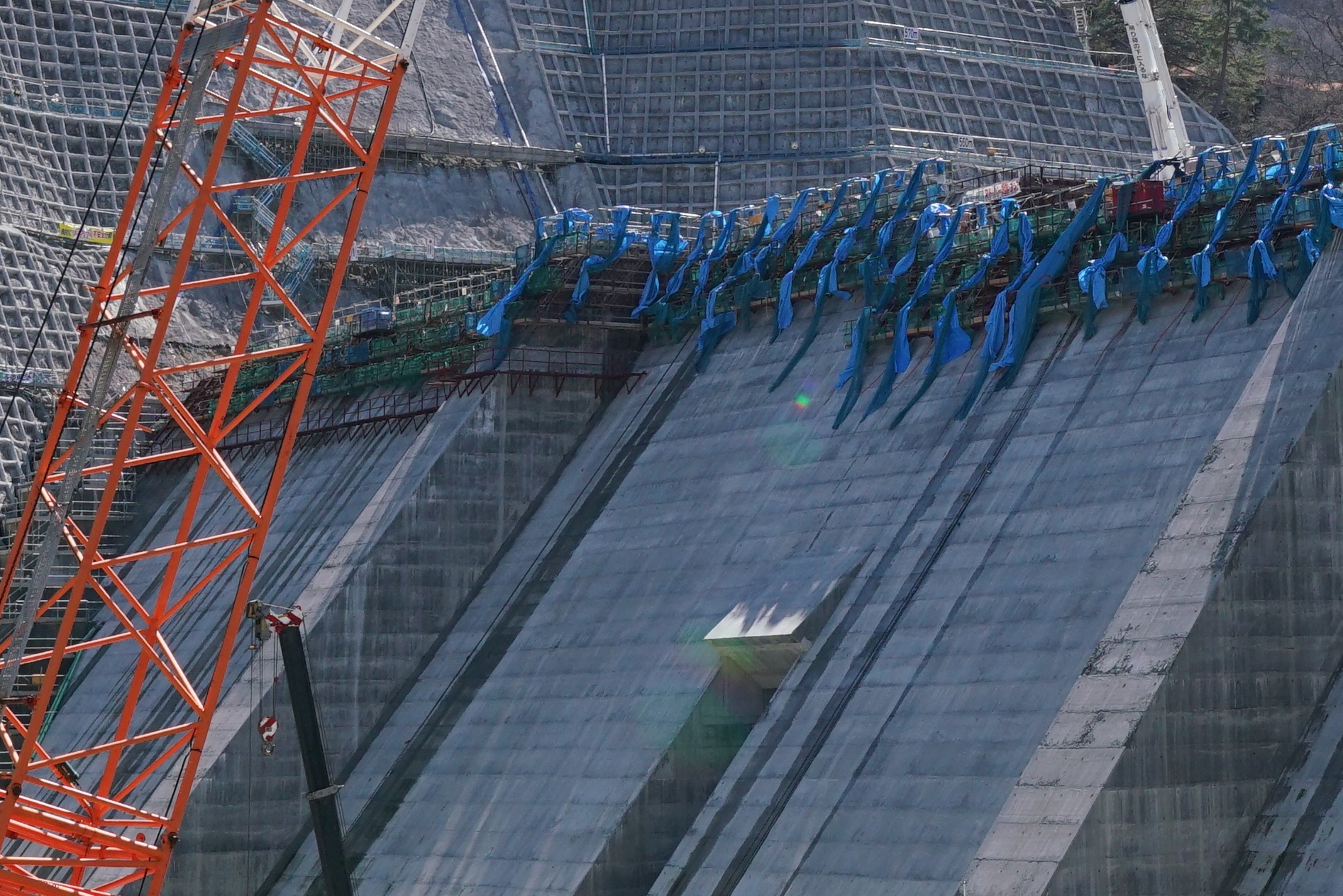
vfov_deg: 16.0
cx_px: 954
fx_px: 3134
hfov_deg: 24.0
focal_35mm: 84
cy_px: 25
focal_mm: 20
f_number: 8
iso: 320
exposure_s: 1/640
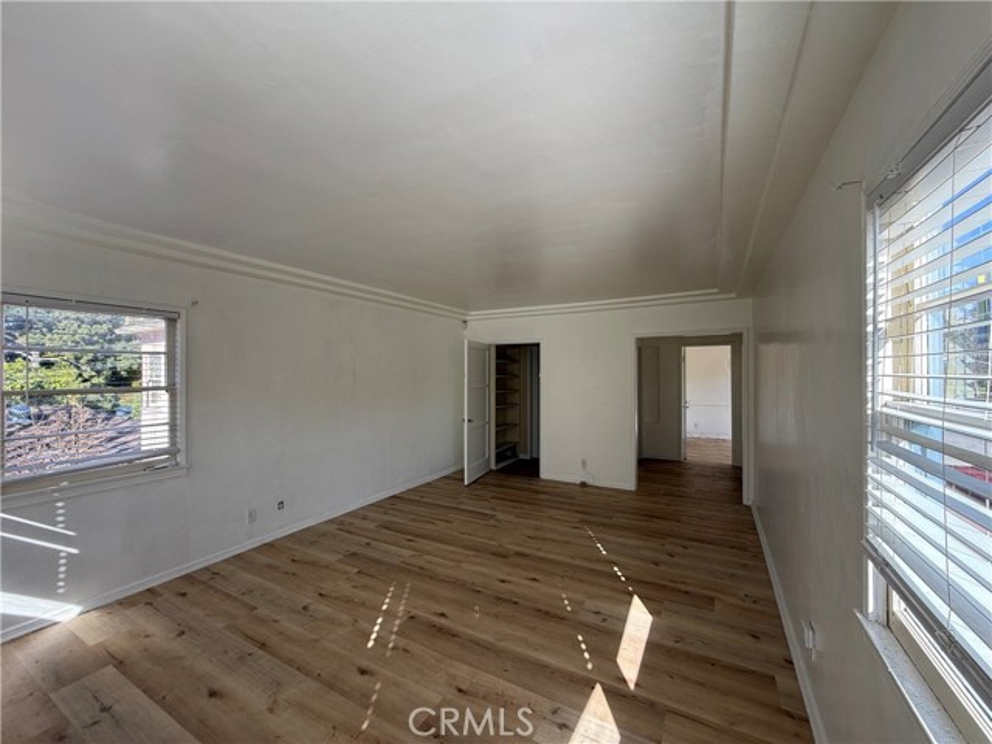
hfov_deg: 102.1
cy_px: 372
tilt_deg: +0.1
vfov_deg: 85.7
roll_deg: -0.2
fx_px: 401
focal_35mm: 14
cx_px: 496
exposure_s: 1/191
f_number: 2.2
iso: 50
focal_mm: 2.22
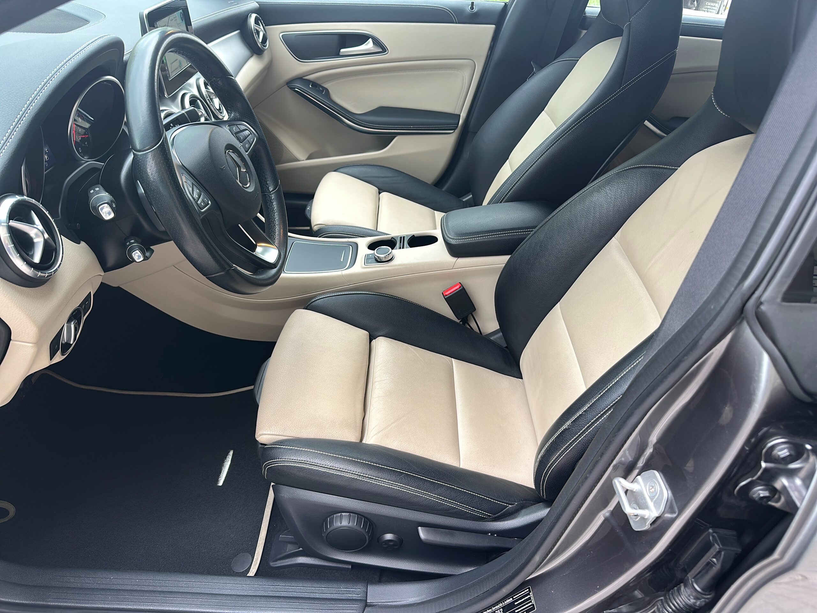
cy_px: 306
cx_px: 408
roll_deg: -7.4
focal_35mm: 24
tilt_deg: -34.1
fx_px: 566
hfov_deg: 71.6
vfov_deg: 56.8
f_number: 1.78
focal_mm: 6.86
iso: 57
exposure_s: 1/81
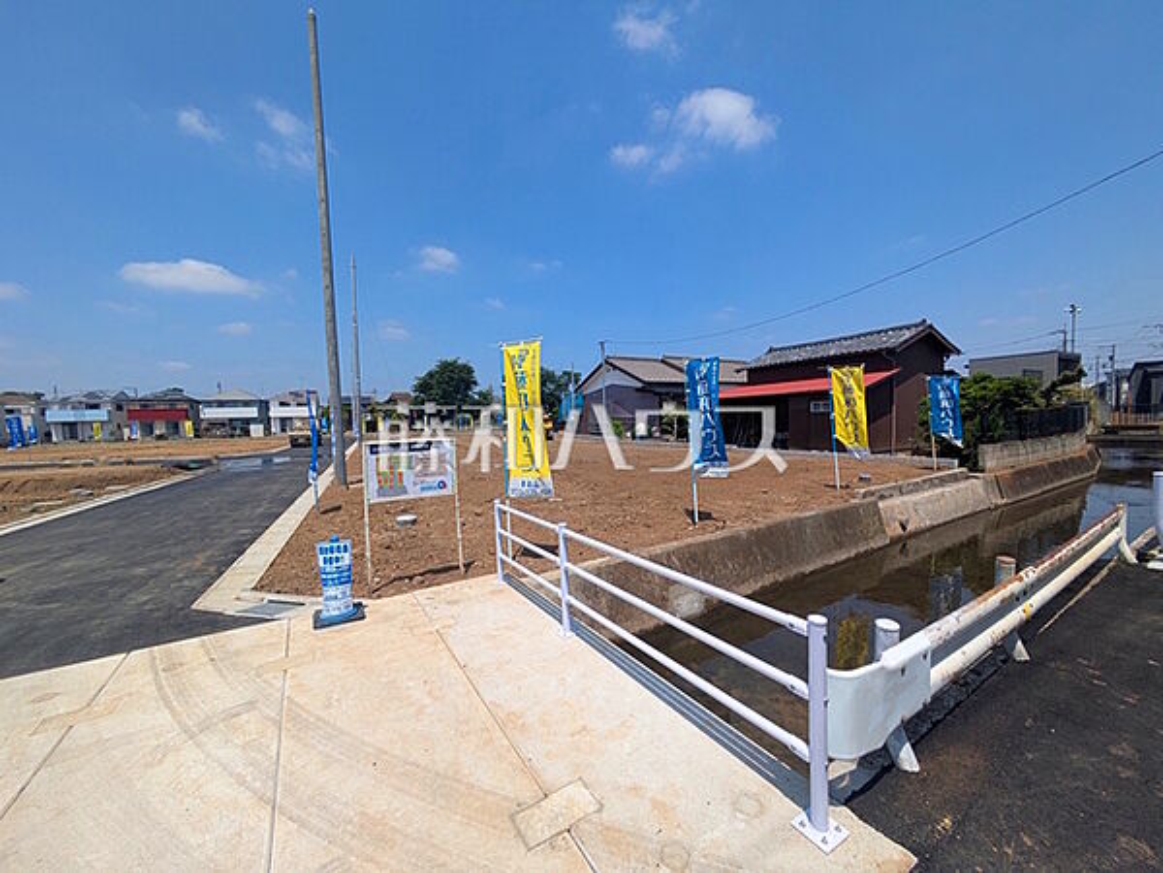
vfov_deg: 85.7
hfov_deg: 102.1
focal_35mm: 14
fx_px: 470
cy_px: 436
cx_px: 582
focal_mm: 1.83
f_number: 2.2
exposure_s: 1/2137
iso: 44
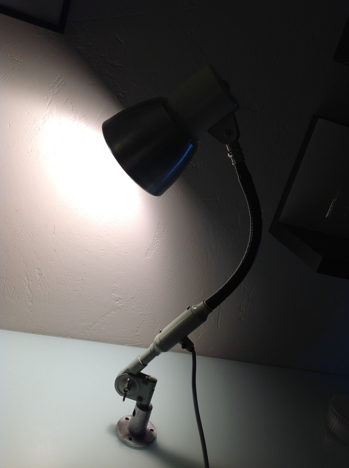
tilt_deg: -14.8
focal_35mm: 35
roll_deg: -15.7
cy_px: 234
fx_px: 472
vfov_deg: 52.7
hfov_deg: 40.6
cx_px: 174
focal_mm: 4.28
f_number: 2.4
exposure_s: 1/33
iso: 50
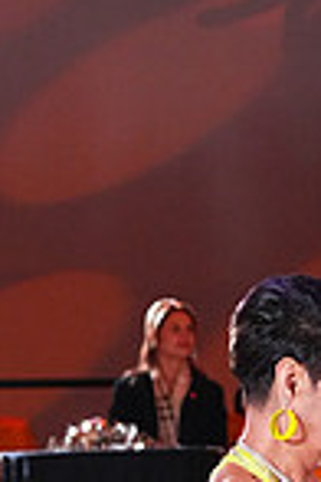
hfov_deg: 5.4
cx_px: 316
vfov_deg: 7.9
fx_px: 3384
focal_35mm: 253
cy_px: 833
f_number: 4
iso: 5000
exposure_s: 1/400
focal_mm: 64
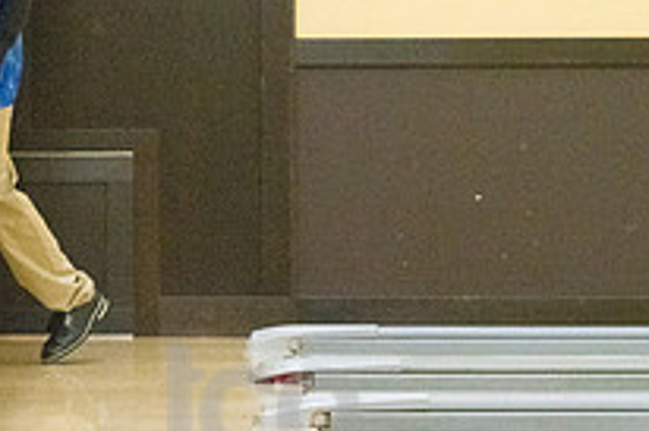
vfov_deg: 5.3
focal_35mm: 259
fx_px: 4665
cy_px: 14
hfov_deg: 7.9
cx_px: -183
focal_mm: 92
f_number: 4.5
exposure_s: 1/1000
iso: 10000
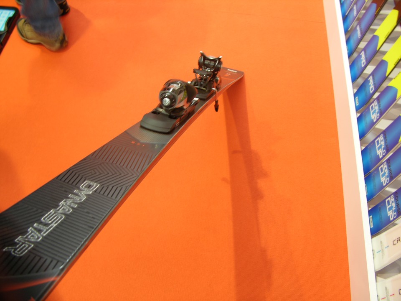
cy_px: 150
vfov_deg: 40.7
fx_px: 405
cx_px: 200
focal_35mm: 35
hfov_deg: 52.6
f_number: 2.8
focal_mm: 9
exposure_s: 1/6.2
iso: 50
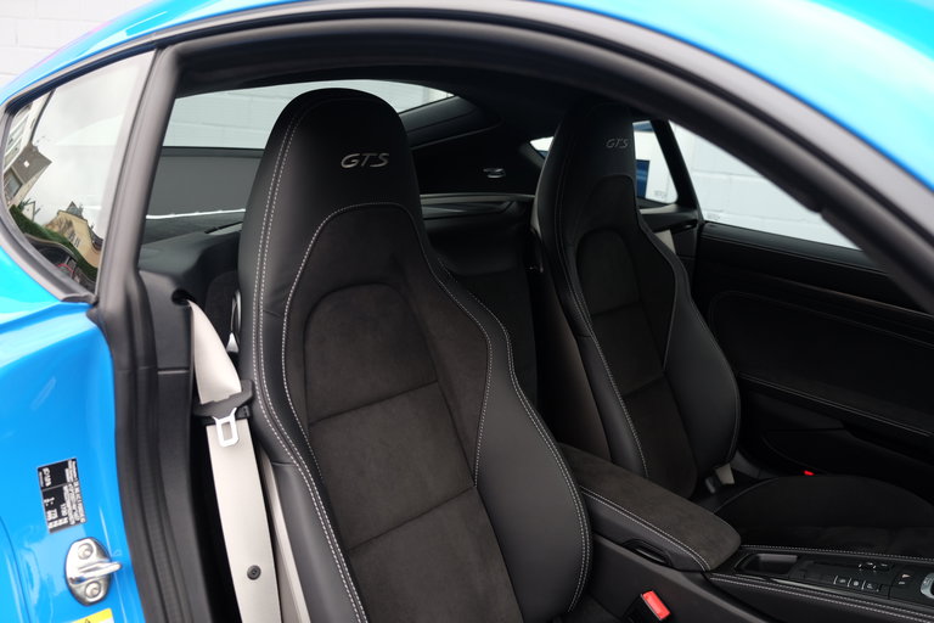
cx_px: 467
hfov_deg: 60.3
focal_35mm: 31
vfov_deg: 42.3
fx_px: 804
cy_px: 312
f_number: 3.6
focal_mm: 20.5
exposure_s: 1/60
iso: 320
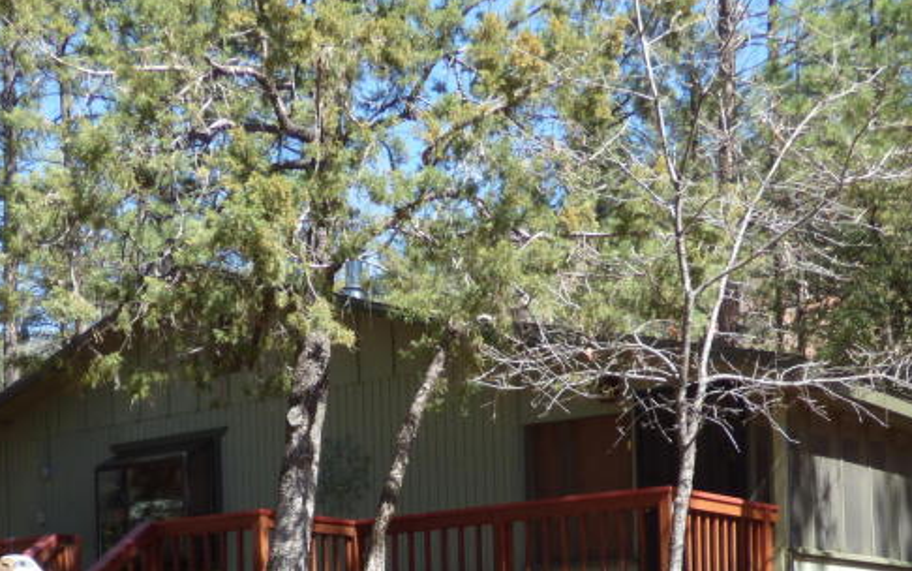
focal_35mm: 67
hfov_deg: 30.6
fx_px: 1666
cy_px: 712
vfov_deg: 18.3
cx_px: 405
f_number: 3.3
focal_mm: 5.29
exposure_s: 1/400
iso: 100
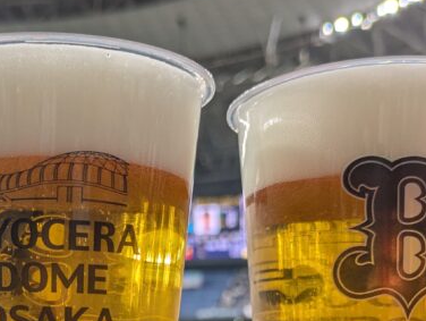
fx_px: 838
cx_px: 84
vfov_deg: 20.5
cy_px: 369
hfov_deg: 27.9
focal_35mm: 68
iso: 66
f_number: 1.89
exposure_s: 1/120
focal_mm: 5.43
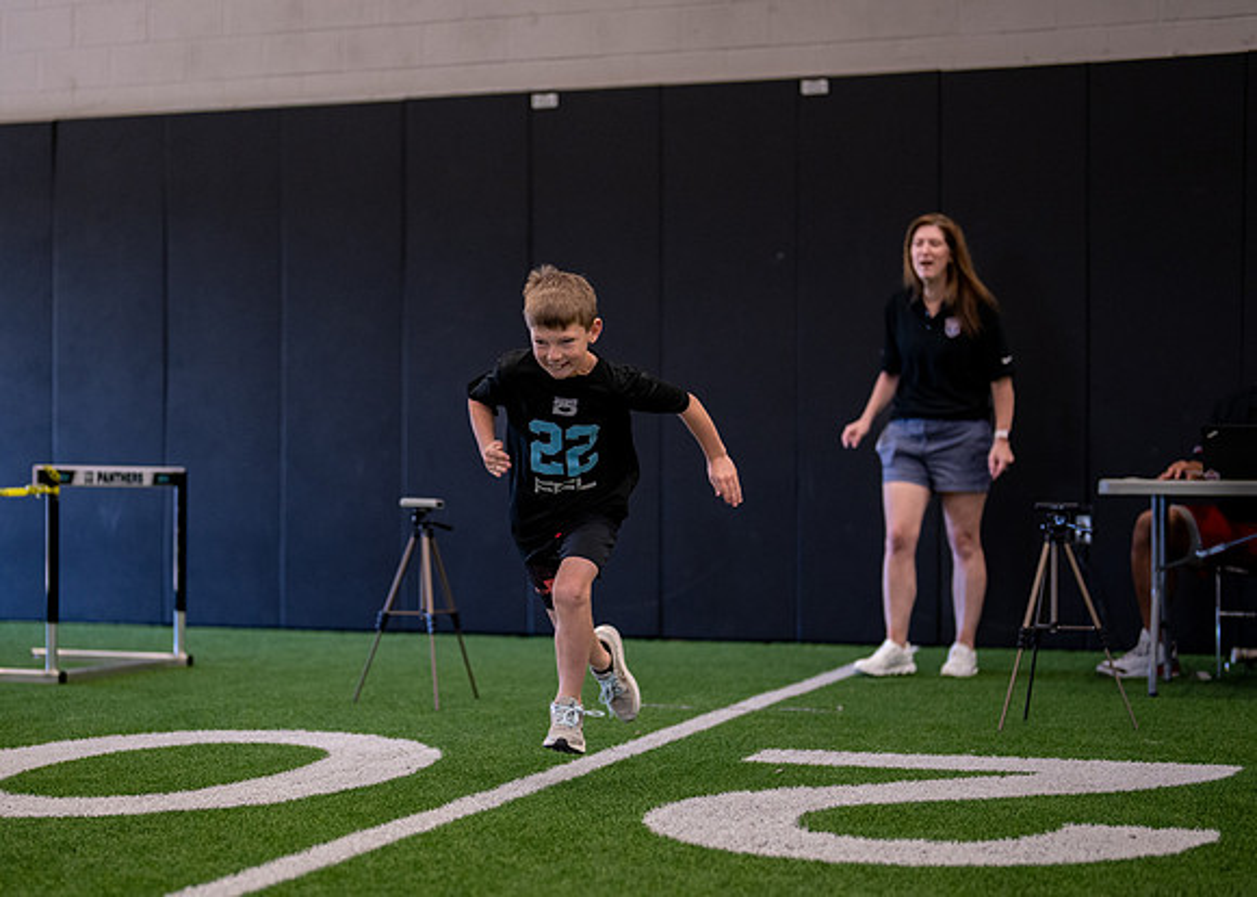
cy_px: 514
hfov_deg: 28.7
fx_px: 2447
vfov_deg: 20.8
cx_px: 509
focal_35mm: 69
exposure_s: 1/1000
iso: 1600
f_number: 1.2
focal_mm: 50
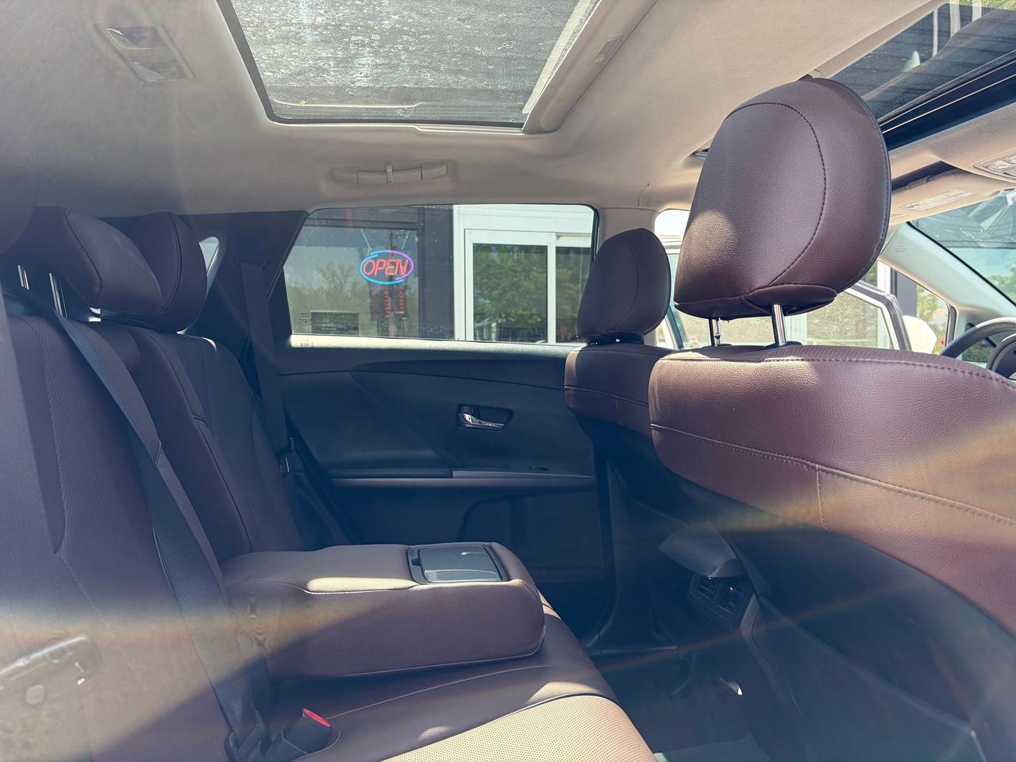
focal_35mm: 26
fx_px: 763
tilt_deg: +0.5
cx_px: 508
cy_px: 381
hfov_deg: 67.3
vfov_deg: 53.1
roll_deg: +0.7
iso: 50
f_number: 1.6
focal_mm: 5.96
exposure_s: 1/178
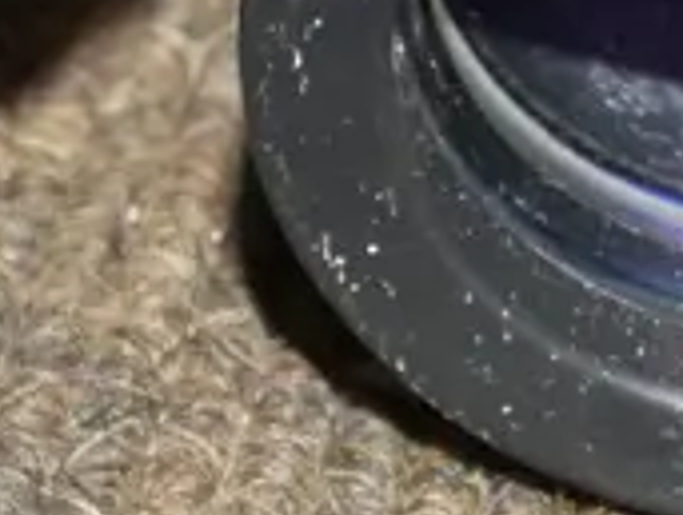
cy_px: -713
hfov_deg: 7.0
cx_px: -427
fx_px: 5437
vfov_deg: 5.3
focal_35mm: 275
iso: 3200
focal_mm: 23
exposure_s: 1/60
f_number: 5.1
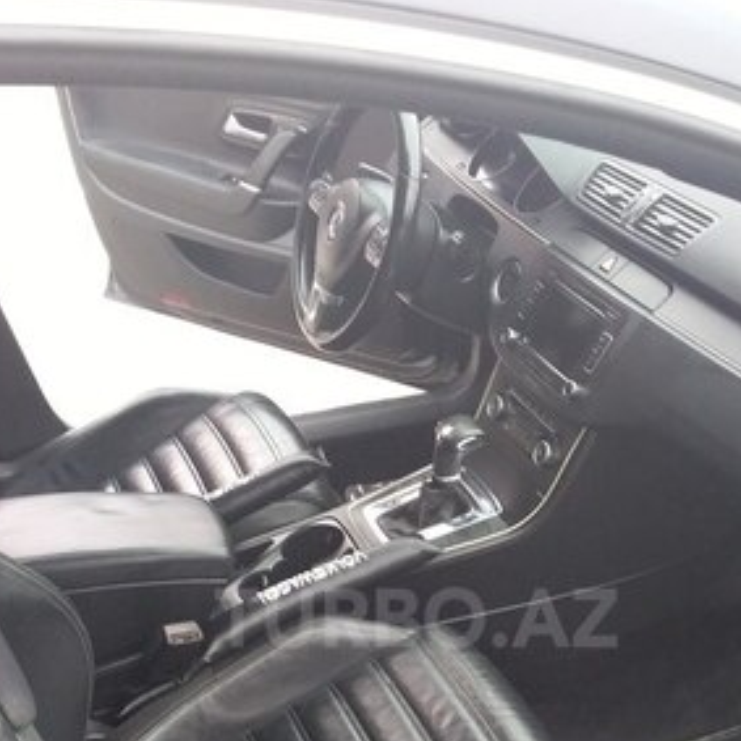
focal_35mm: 48
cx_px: 416
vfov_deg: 34.0
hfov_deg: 35.3
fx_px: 1162
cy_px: 618
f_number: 2.2
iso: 100
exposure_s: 1/50
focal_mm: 3.3
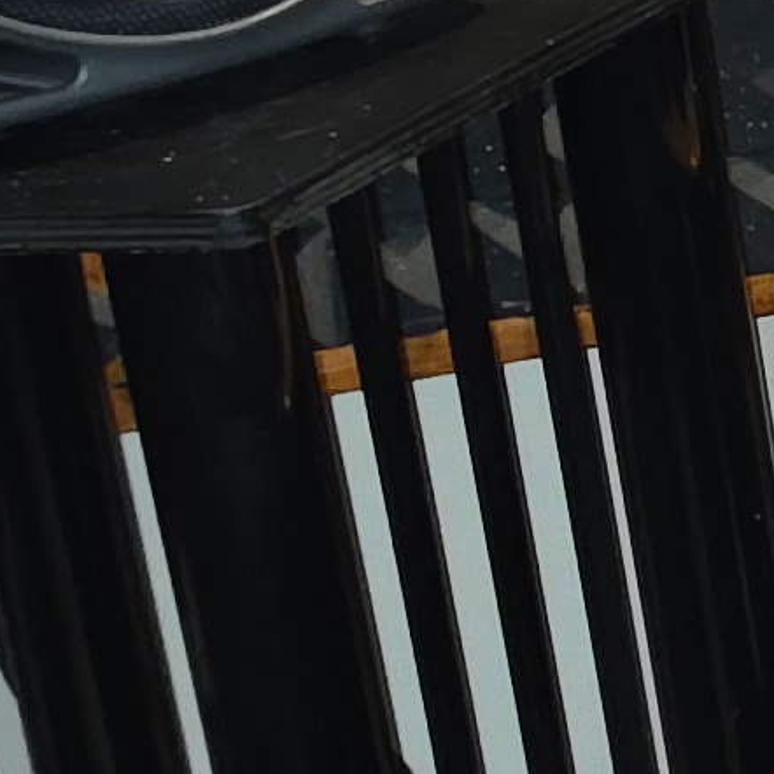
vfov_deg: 9.5
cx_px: 2847
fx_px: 4655
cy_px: 221
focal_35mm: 184
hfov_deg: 7.4
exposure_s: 1/12
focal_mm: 6.5
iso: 200
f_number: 1.4
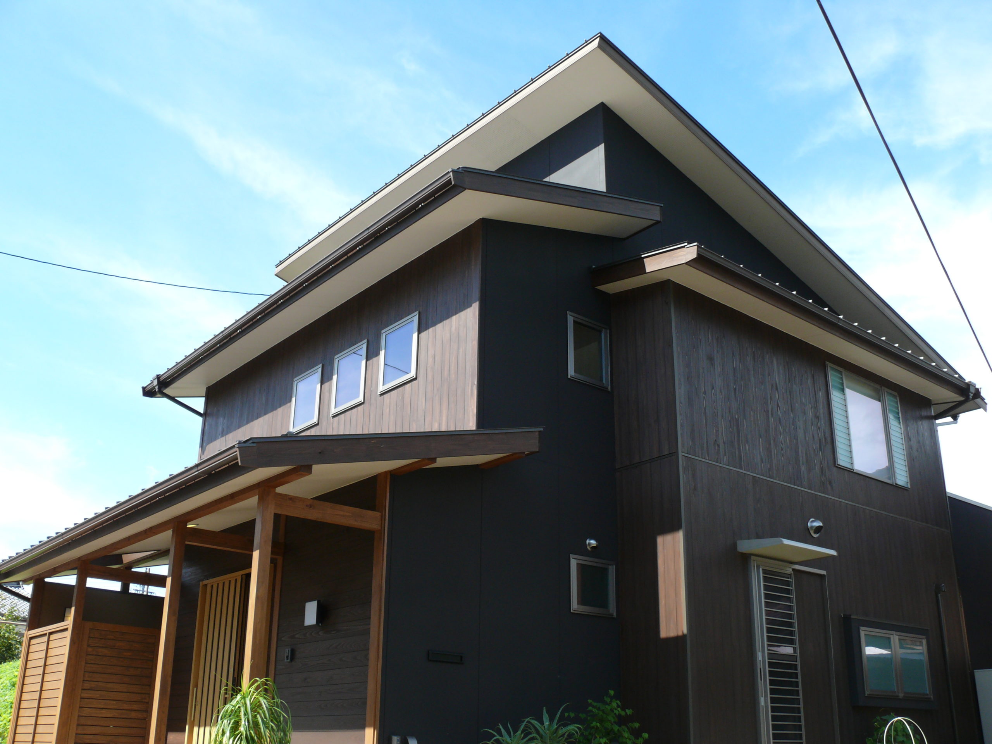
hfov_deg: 52.6
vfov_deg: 40.7
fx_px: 1003
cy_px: 372
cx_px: 496
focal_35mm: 35
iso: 100
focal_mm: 7.4
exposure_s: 1/200
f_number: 5
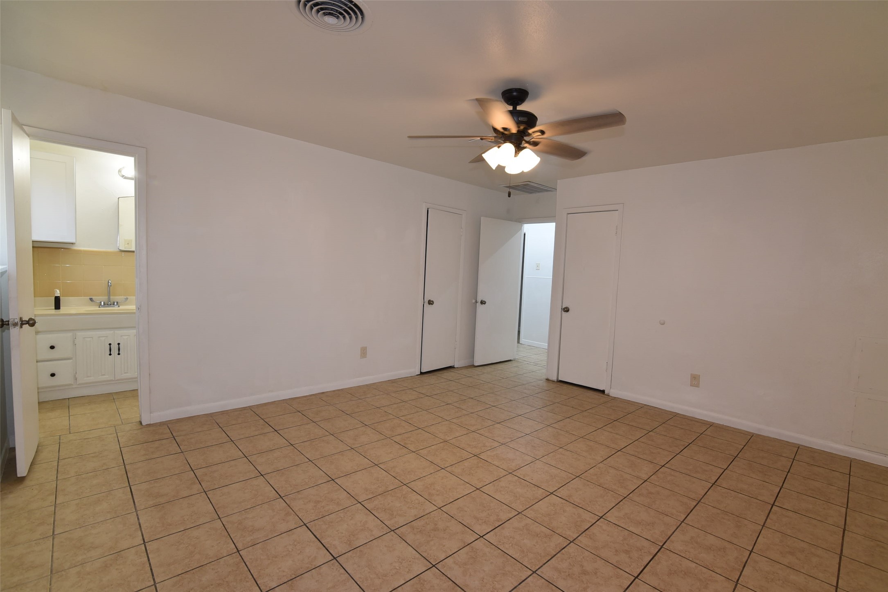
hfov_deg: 96.7
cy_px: 296
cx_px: 444
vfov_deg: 73.8
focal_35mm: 16
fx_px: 395
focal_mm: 16
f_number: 5
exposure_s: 1/100
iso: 800
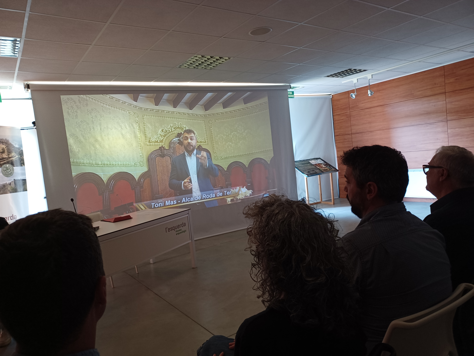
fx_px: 342
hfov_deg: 69.4
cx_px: 237
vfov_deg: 54.9
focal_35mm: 25
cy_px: 178
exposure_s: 1/25
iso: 500
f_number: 1.8
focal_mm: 4.6
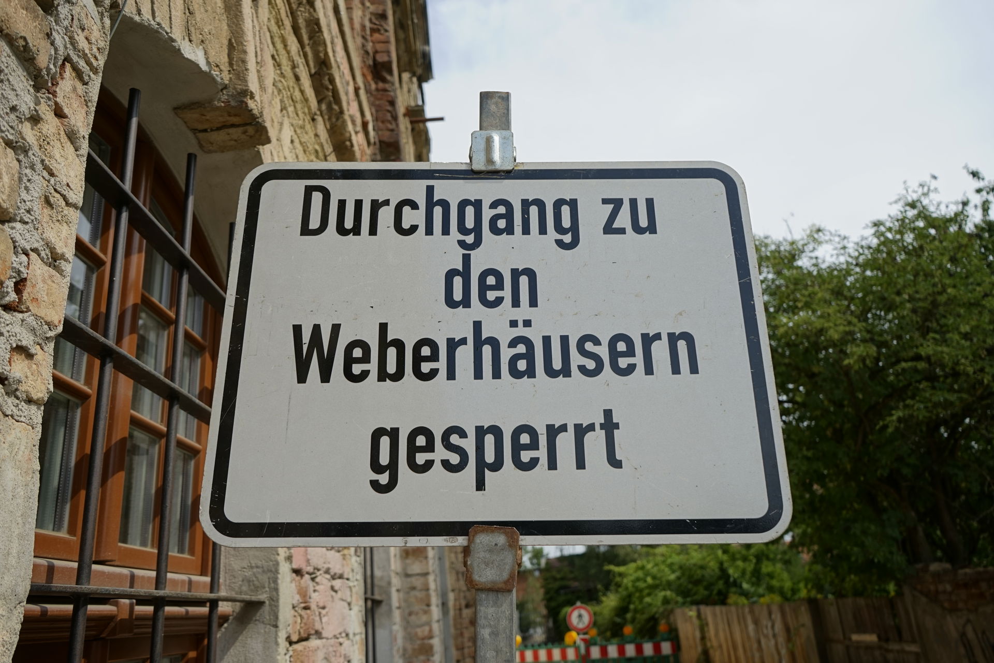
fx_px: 773
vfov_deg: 46.4
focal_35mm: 28
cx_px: 497
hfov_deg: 65.5
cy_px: 332
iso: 50
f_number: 6.3
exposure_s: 1/200
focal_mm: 28
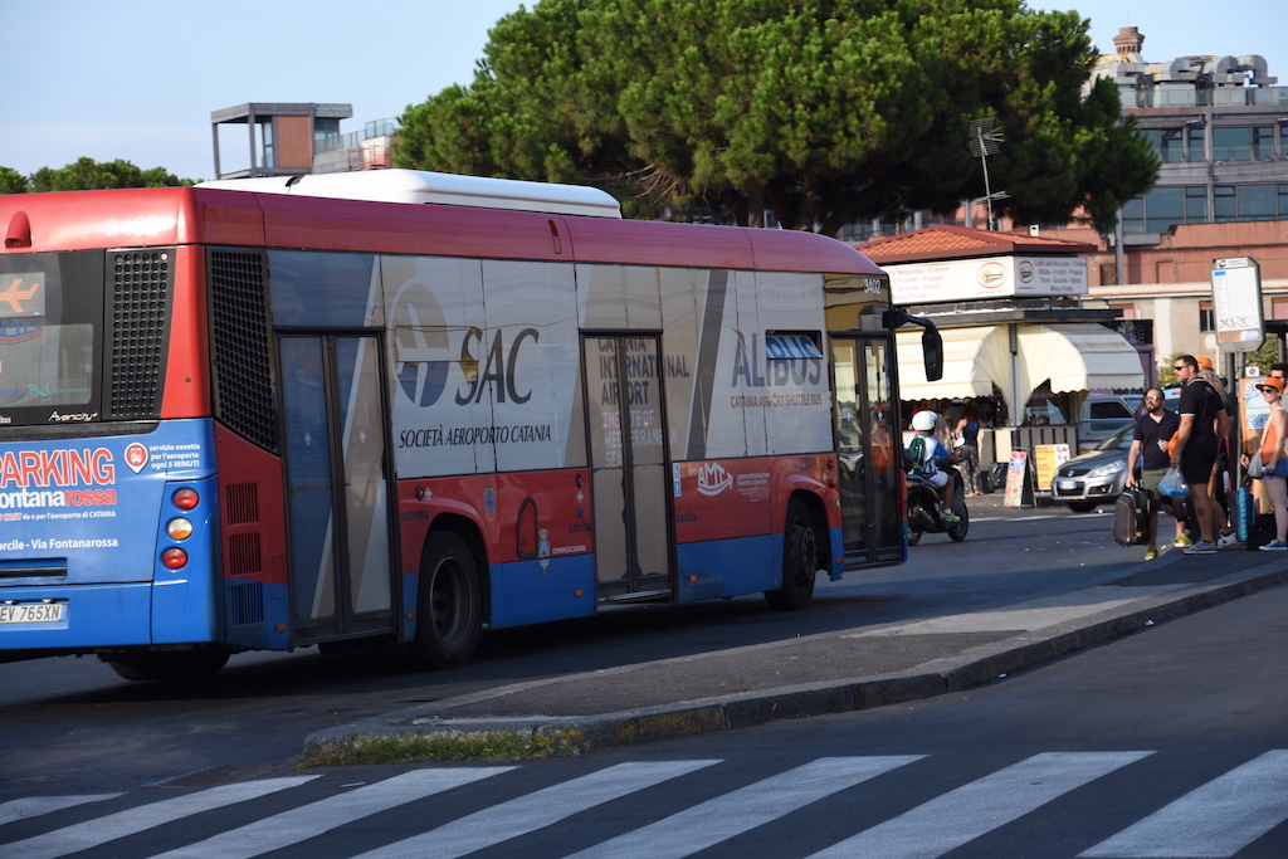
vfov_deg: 12.2
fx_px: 4025
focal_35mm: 112
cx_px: 644
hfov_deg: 18.2
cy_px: 430
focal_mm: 75
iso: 100
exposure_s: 1/200
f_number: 5.6
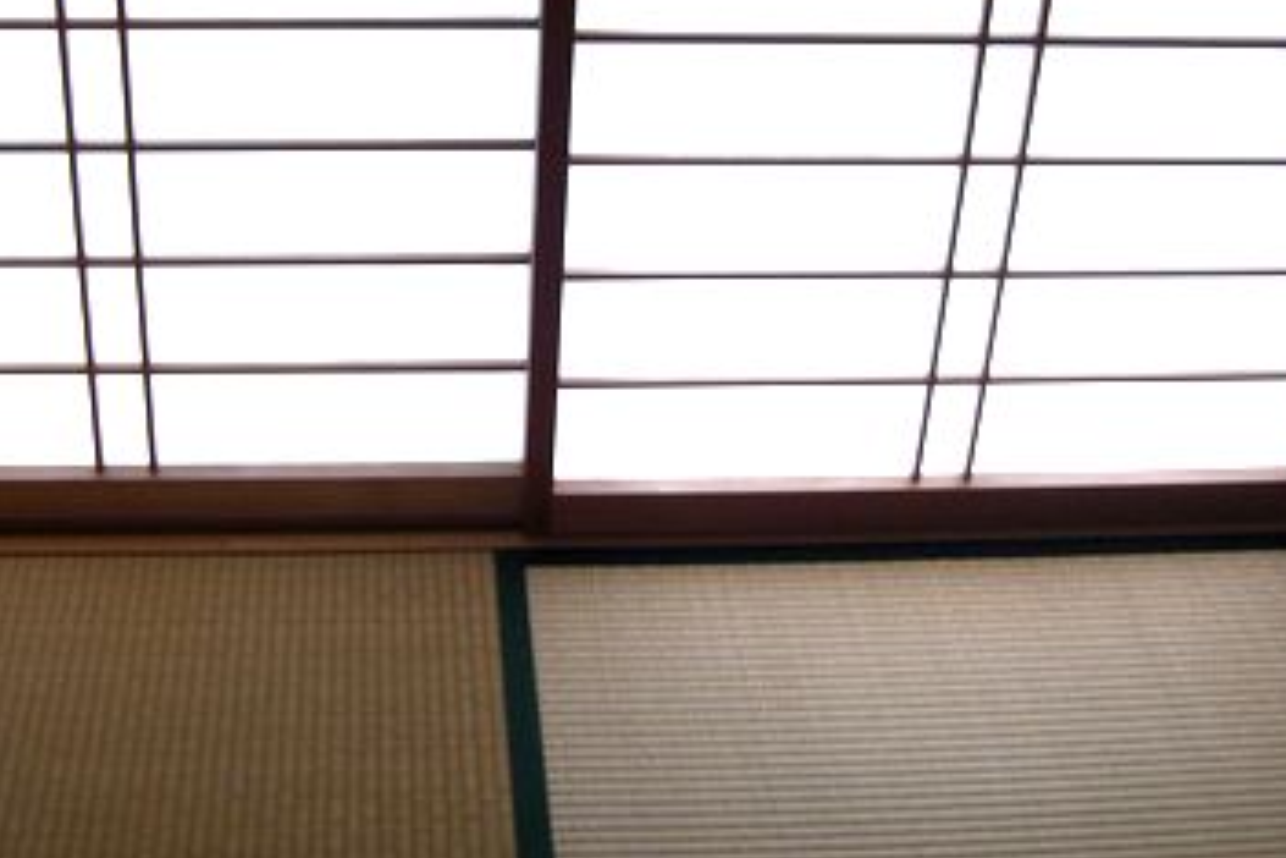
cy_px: 257
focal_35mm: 54
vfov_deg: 24.9
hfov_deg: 36.7
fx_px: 1929
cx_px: 513
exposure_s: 1/100
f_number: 2.8
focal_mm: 7.9
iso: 200
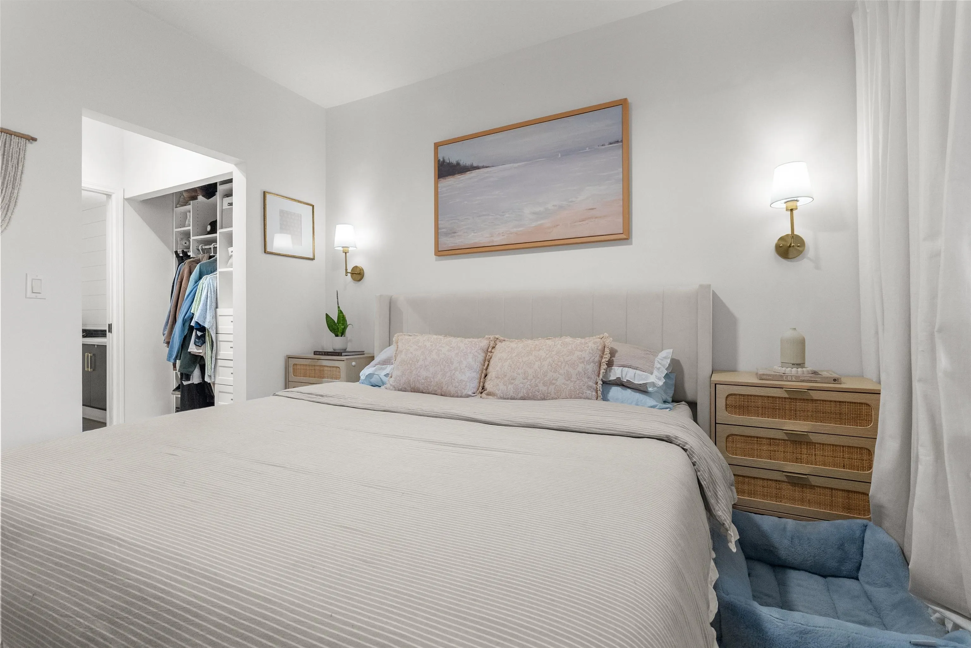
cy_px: 324
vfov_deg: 73.8
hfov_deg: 96.7
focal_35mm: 16
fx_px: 432
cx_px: 486
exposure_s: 1/5
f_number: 9
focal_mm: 16
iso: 1250
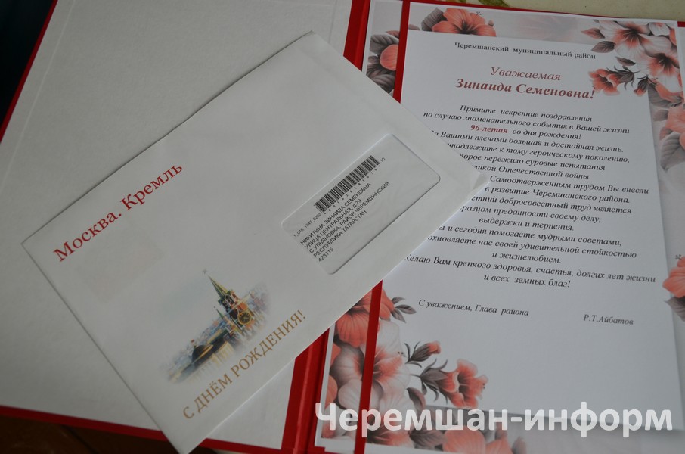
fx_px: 627
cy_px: 227
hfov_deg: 57.3
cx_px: 342
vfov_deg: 39.8
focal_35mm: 33
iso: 400
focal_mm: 22
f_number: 5
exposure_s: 1/100
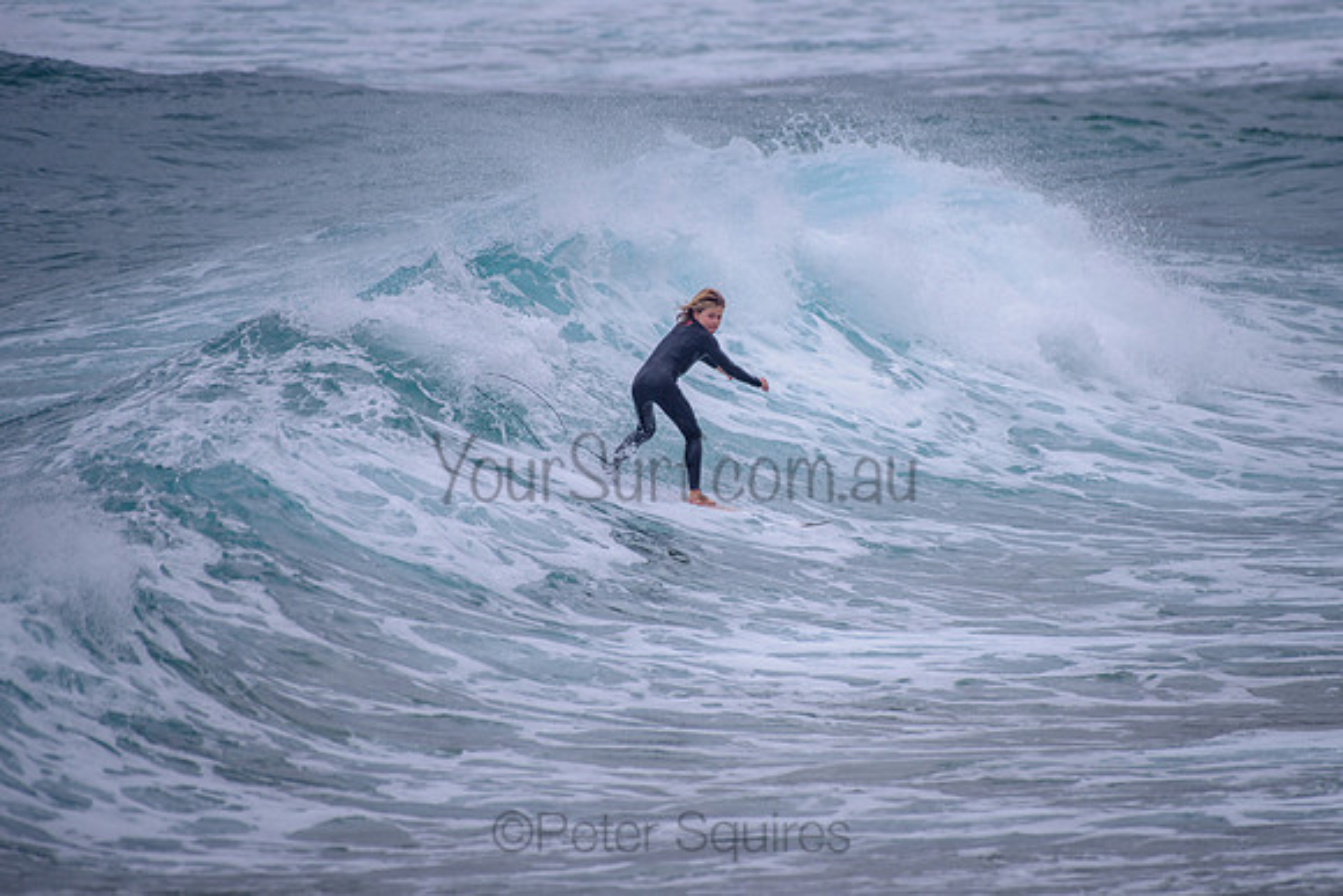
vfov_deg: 2.2
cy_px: 409
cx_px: 777
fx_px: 22874
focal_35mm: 613
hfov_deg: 3.4
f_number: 5.6
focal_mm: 500
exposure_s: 1/2000
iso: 140
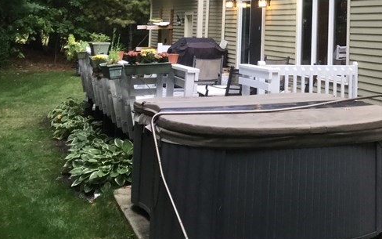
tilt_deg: +2.6
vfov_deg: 18.0
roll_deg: -2.6
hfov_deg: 28.8
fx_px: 718
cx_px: 334
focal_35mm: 69
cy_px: -39
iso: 25
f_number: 2.4
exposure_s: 1/30
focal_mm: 3.3
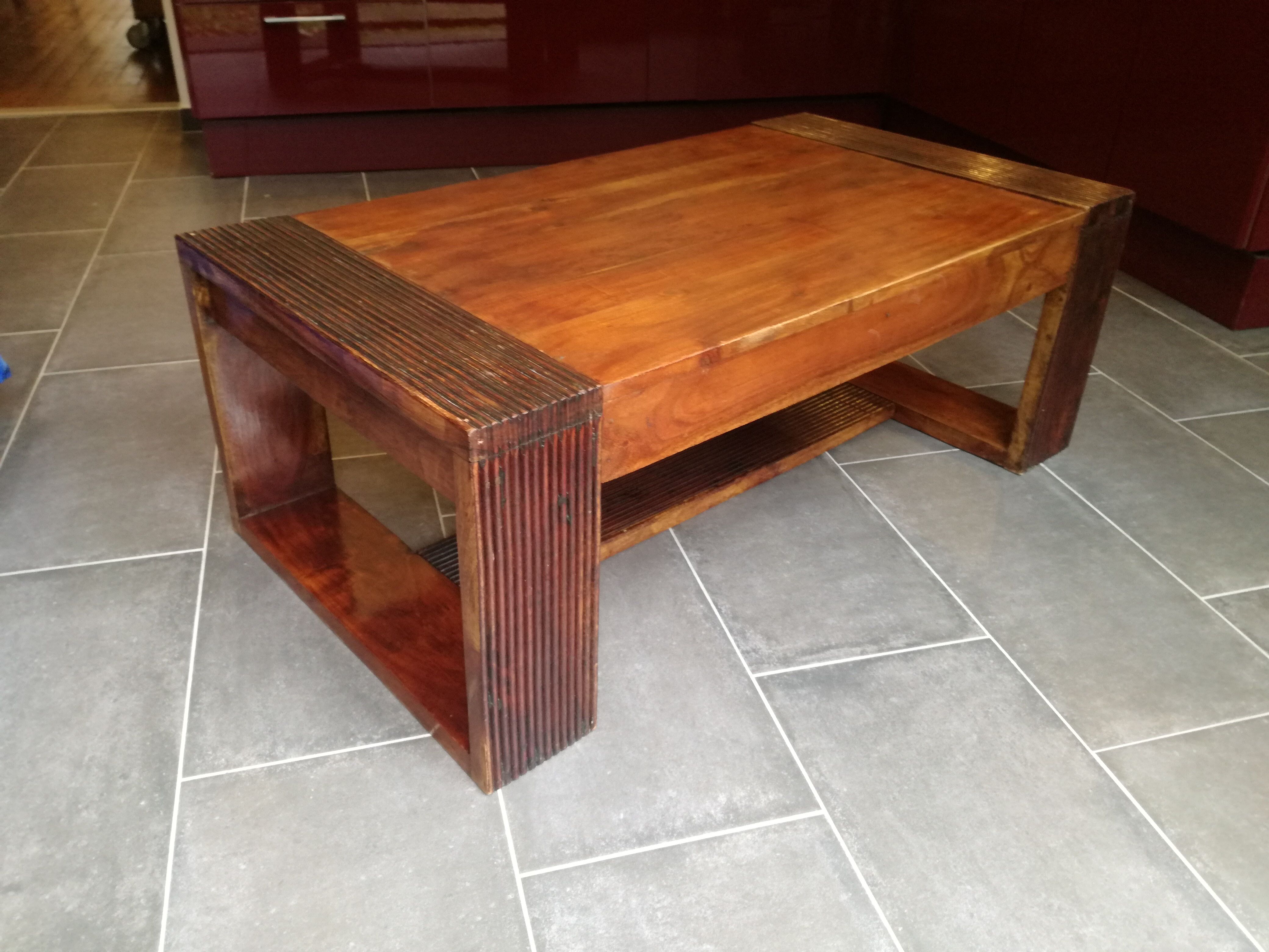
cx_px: 634
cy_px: 476
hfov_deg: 65.3
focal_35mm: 27
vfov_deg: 51.4
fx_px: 990
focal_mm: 3.79
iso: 200
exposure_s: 1/33.3
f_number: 2
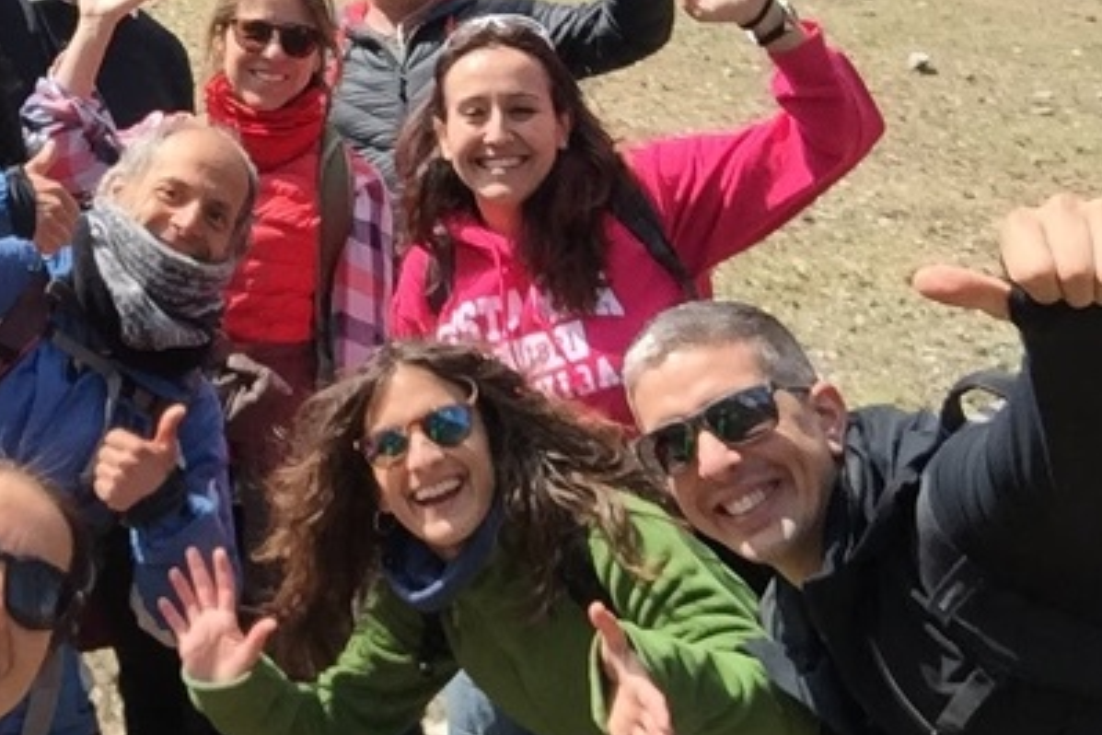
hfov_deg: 30.2
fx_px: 1959
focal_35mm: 64
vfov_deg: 21.2
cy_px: 243
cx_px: 138
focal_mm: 2.65
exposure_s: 1/604
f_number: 2.2
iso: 32
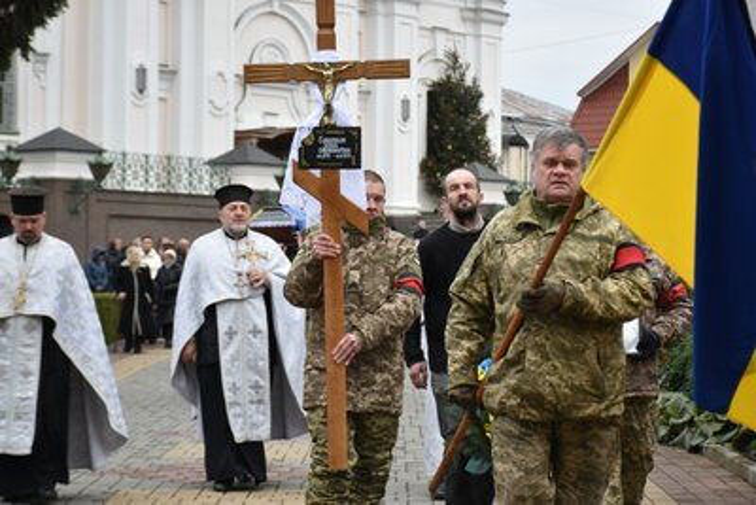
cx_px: 378
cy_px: 252
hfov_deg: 20.6
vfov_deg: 13.8
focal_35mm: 99
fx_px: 2080
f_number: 6.3
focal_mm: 66
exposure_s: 1/160
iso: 400
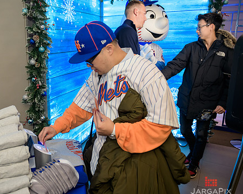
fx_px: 223
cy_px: 95
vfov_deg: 47.1
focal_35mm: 31
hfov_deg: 55.9
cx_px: 79
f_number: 3.2
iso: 400
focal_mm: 24
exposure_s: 1/125
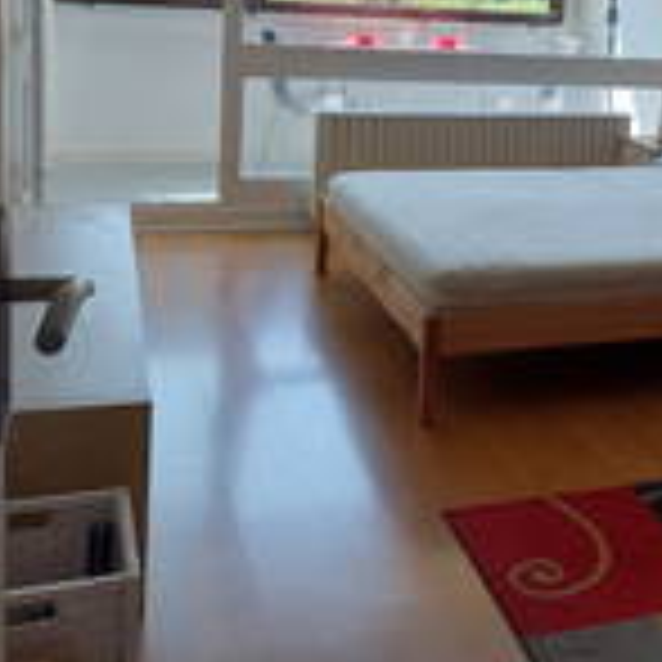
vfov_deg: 31.8
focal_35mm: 52
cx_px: 581
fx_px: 1125
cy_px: 122
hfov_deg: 31.4
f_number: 1.8
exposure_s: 1/105
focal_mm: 5.23
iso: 25
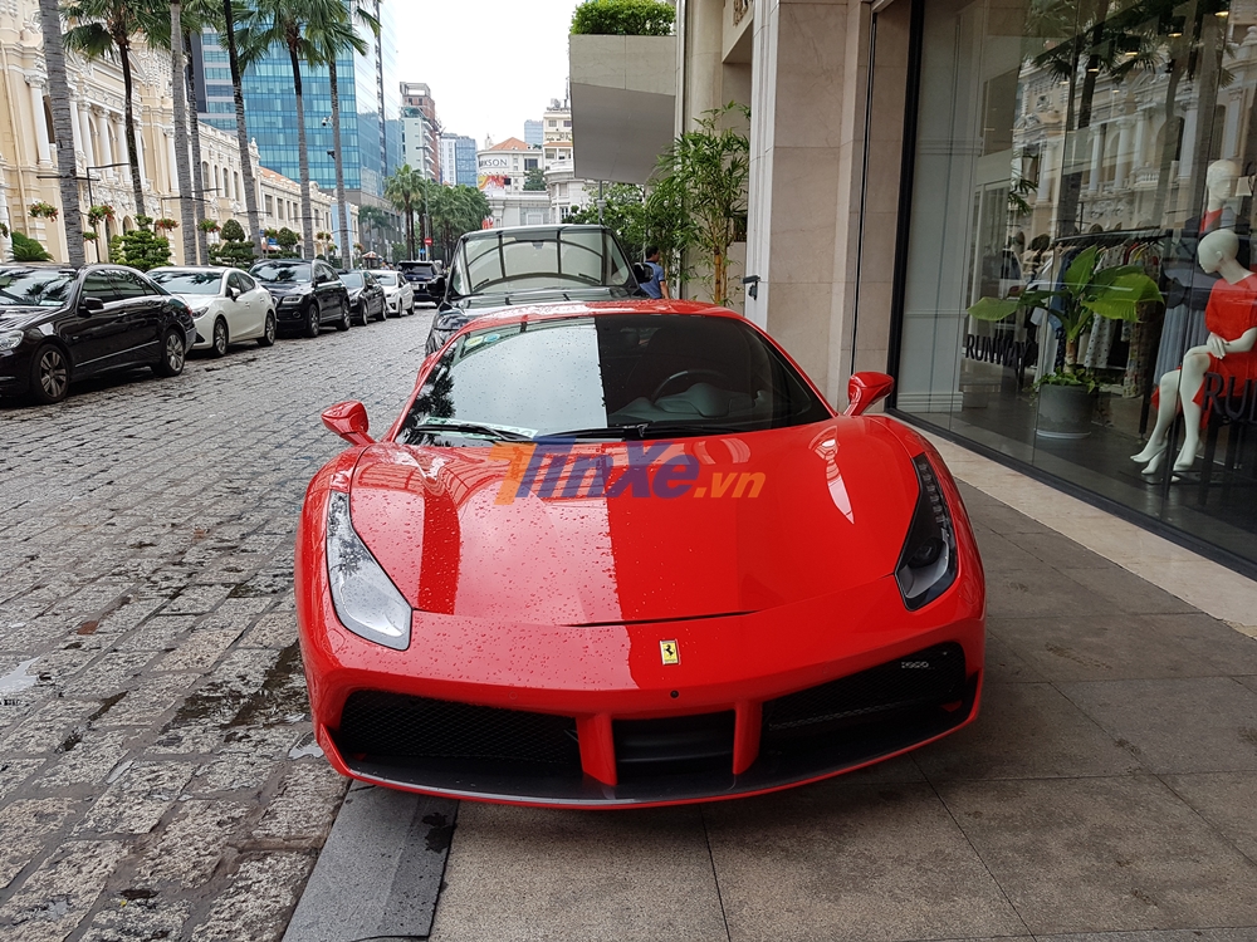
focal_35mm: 26
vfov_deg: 53.1
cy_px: 471
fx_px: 944
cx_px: 628
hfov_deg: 67.3
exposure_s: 1/682
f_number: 1.7
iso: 50
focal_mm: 4.2
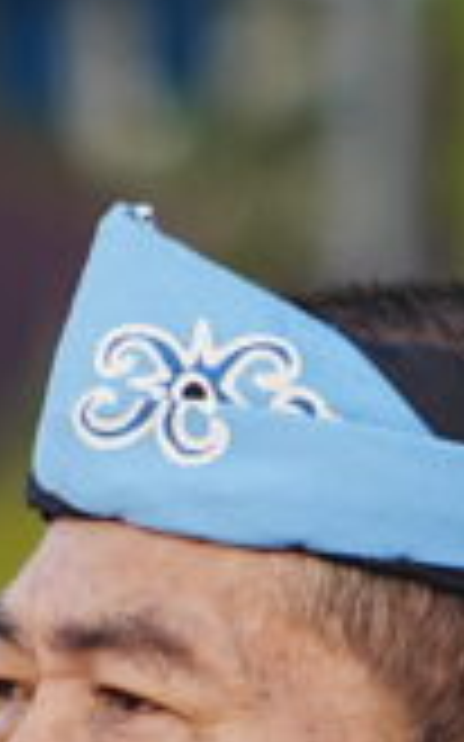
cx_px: 162
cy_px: 1104
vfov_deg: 1.4
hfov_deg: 0.9
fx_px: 30659
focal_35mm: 1514
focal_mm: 240
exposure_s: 1/160
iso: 125
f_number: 6.3
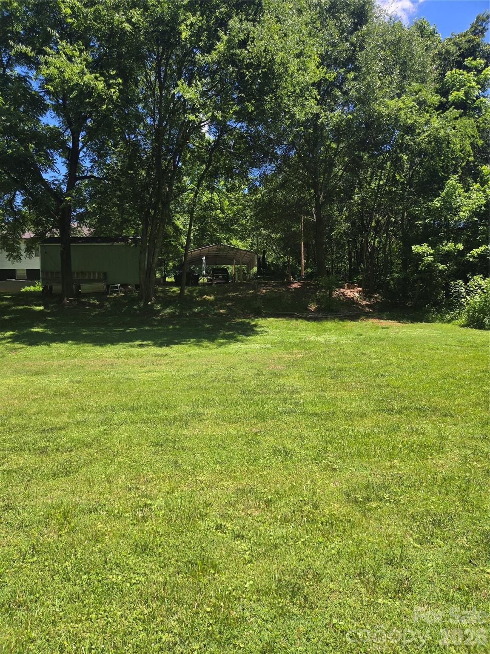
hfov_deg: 58.9
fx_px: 434
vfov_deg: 73.9
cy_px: 327
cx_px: 245
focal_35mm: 23
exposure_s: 1/934
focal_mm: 5.4
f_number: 1.8
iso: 25
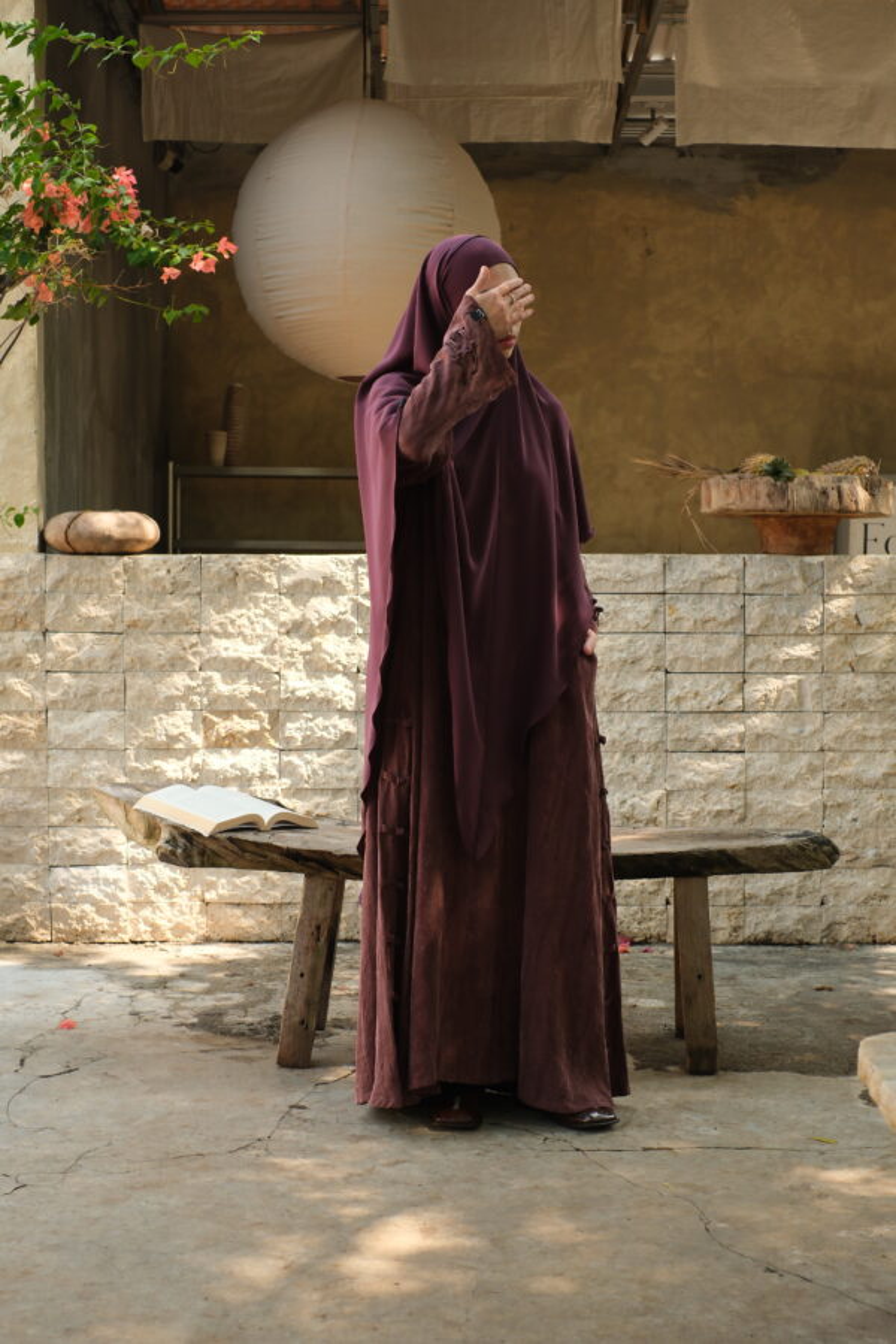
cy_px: 672
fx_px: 1979
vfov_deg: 37.5
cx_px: 448
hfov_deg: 25.5
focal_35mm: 53
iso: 640
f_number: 5.6
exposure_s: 1/250
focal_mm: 35
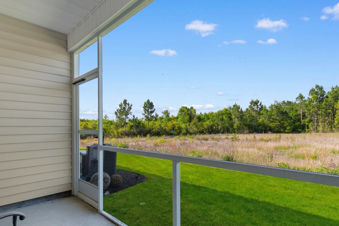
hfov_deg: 86.9
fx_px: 179
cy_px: 125
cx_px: 173
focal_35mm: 19
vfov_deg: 64.4
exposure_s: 1/125
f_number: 5.6
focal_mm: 10
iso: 100
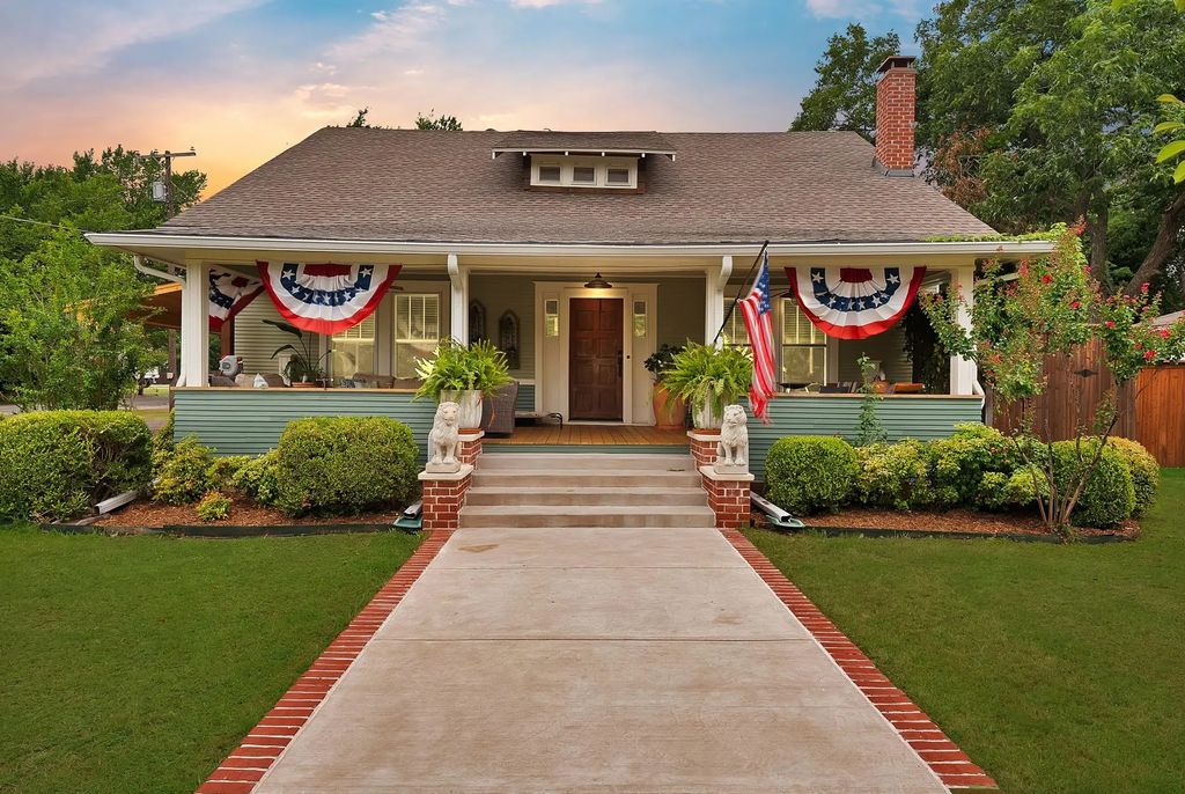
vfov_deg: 59.7
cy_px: 397
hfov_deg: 81.1
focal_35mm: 21
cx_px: 592
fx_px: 692
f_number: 9
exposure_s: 1/50
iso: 640
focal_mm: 21
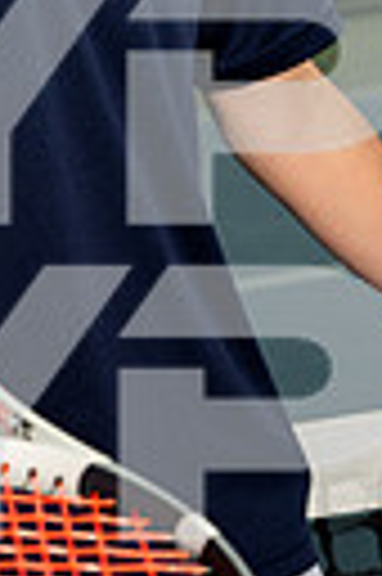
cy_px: 90
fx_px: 2857
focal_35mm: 179
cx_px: 76
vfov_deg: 11.4
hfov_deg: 7.6
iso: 100
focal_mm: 51
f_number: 4.5
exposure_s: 1/250
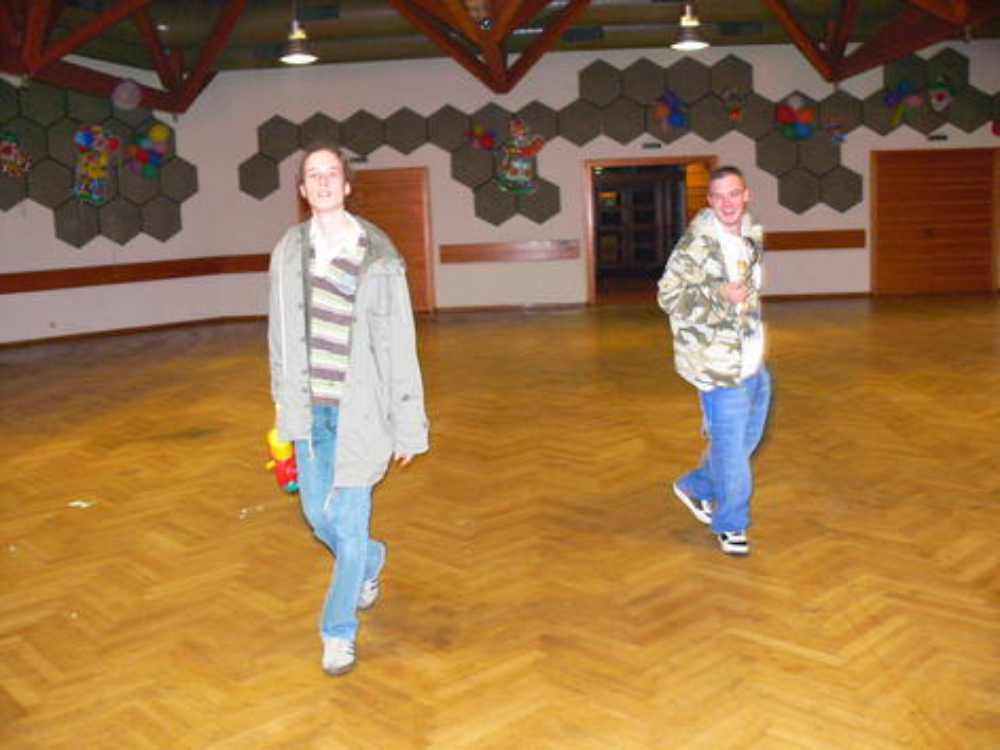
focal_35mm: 35
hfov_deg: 52.6
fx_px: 1011
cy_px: 375
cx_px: 500
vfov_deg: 40.7
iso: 400
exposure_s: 1/30
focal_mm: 7.4
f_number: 2.8
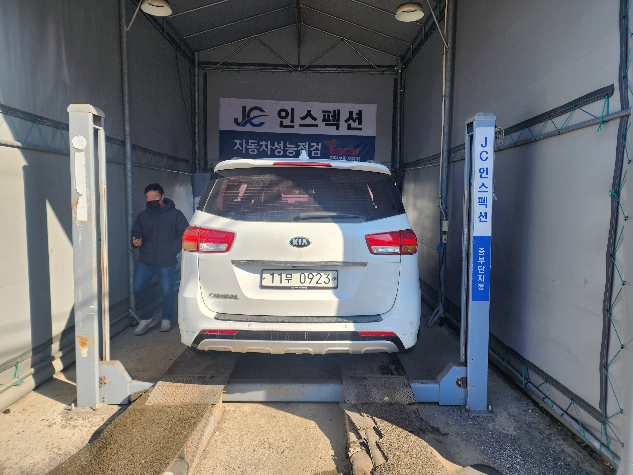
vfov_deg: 58.9
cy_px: 238
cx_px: 316
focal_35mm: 23
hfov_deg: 73.9
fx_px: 421
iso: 12
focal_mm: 6.4
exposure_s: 1/340
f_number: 1.8
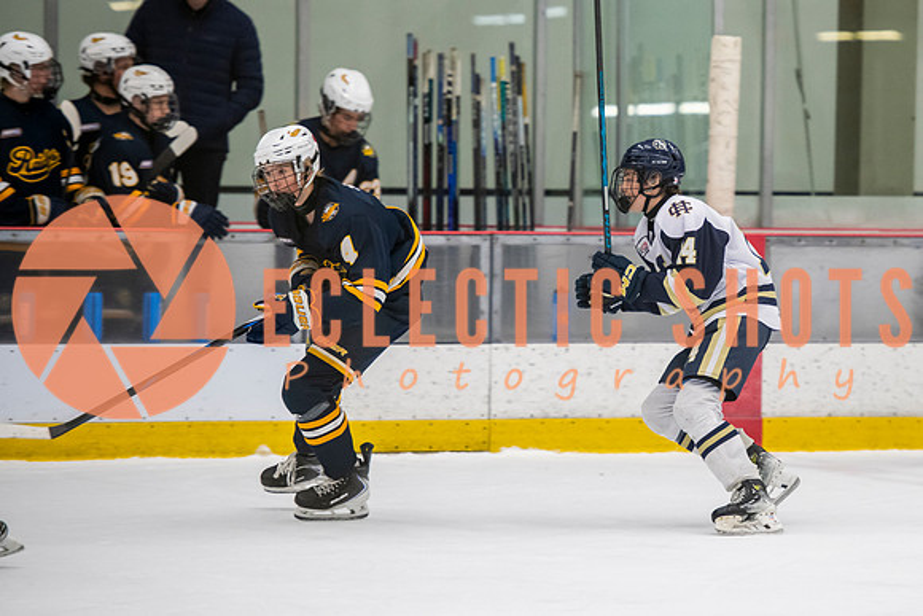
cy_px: 308
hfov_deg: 8.6
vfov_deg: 5.7
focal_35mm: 239
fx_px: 6133
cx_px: 688
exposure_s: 1/640
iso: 2000
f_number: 3.2
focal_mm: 160
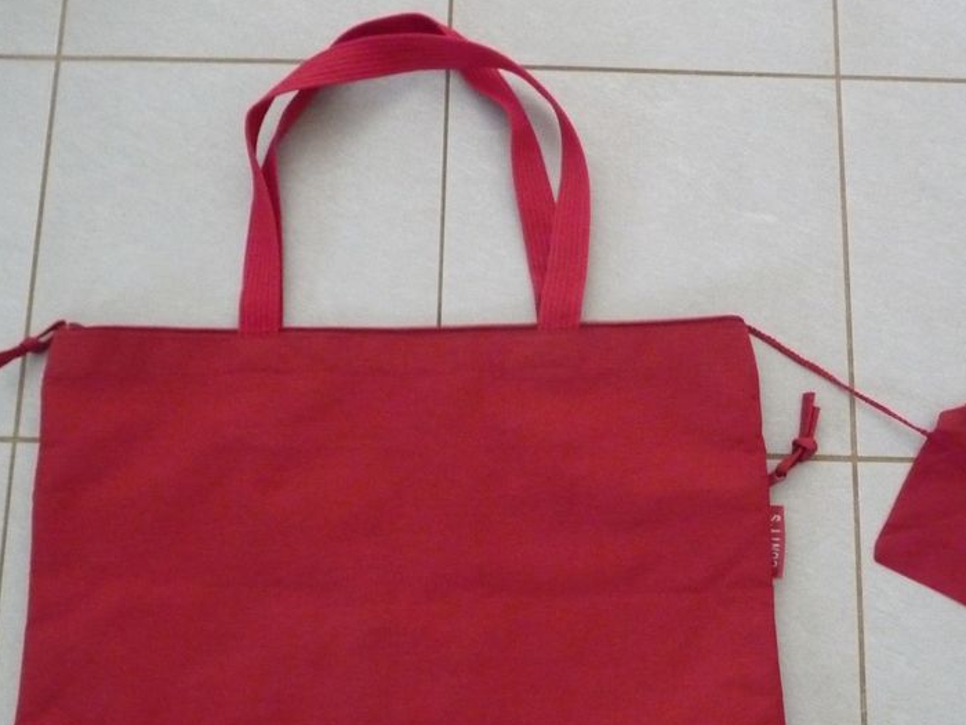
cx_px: 506
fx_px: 1116
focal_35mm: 40
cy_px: 497
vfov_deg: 35.5
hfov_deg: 46.8
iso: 800
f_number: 3.3
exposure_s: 1/20
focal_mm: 4.7
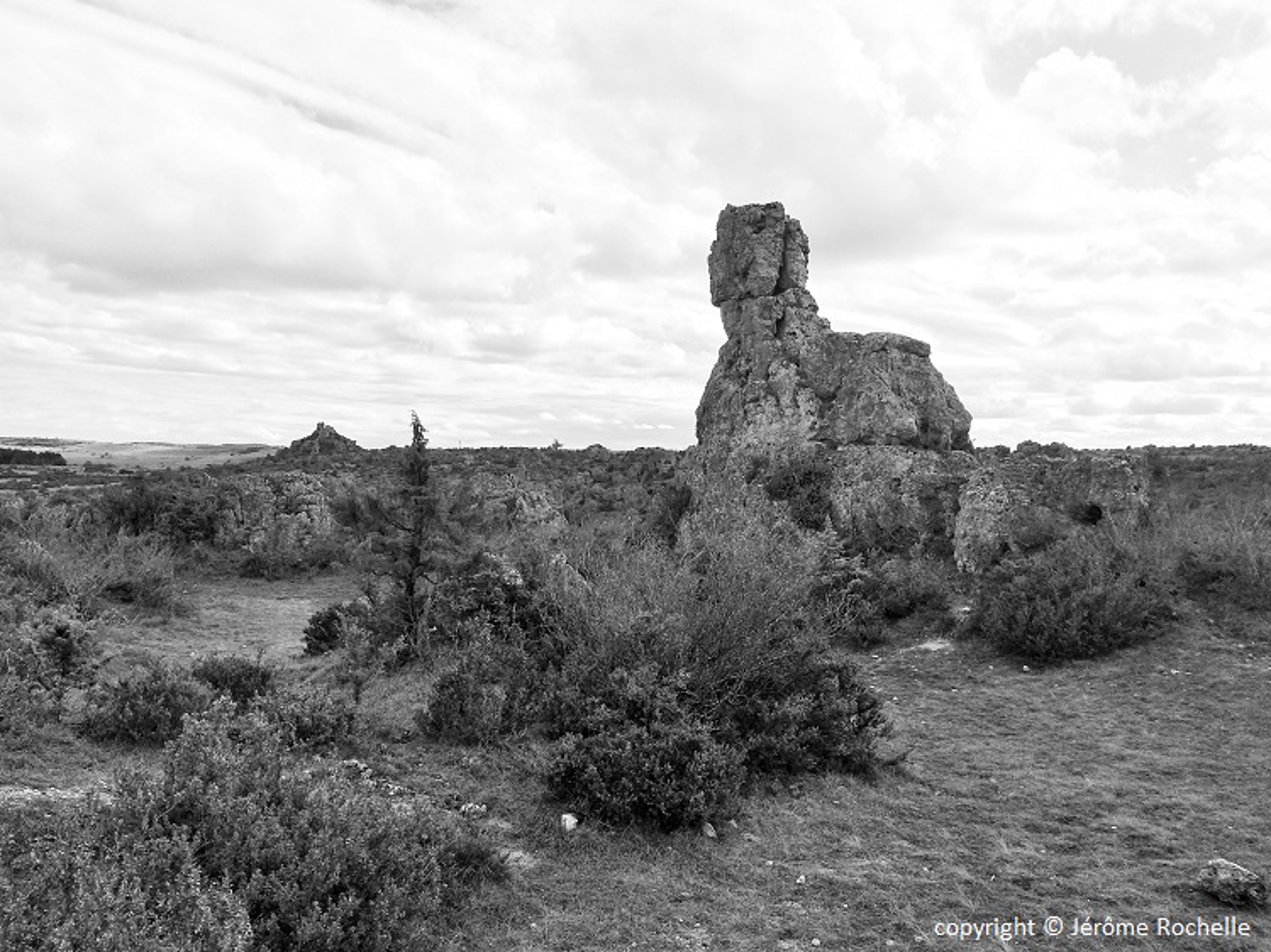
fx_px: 1064
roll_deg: +0.9
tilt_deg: -0.9
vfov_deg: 48.2
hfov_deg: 61.7
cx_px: 636
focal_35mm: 29
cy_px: 476
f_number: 2.2
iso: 32
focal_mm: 4.15
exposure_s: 1/2415
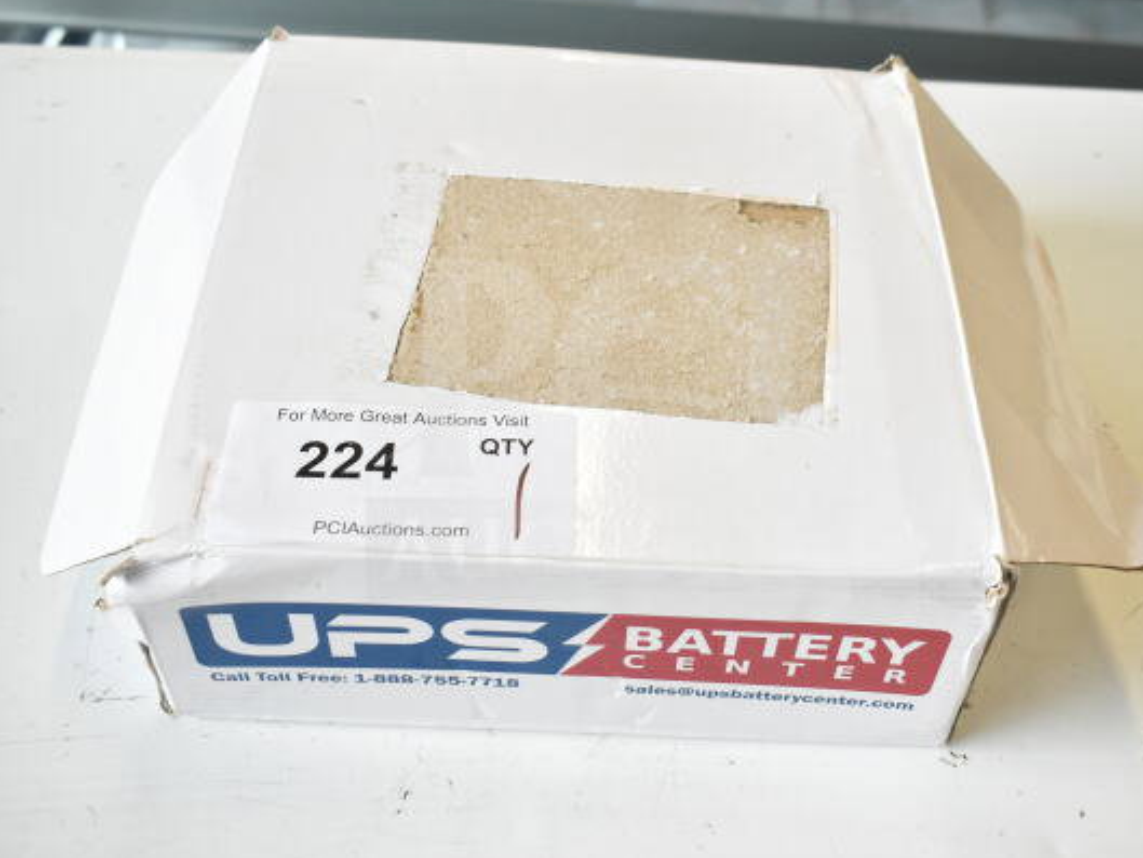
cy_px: 429
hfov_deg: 45.2
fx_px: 1372
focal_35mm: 42
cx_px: 607
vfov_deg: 34.7
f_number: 5.6
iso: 1600
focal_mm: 25
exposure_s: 1/125
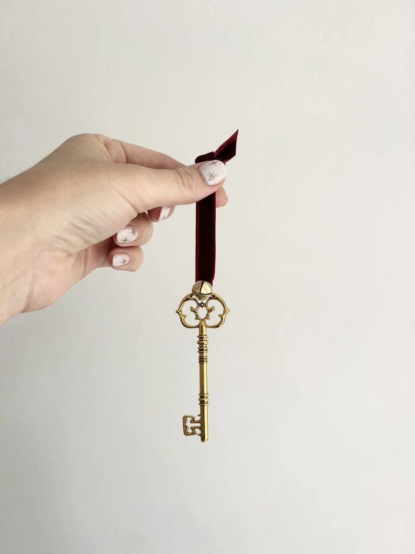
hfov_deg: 53.1
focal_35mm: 26
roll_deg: +0.0
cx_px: 208
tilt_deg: +0.7
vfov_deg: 67.3
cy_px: 277
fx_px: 416
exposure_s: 1/345
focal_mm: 5.7
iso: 50
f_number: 1.5
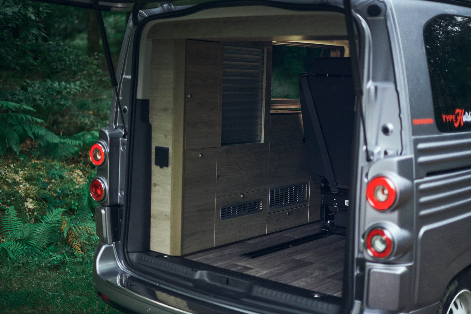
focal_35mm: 50
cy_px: 157
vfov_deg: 27.0
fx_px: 654
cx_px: 236
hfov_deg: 39.6
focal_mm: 50
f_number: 1.4
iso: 800
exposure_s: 1/640
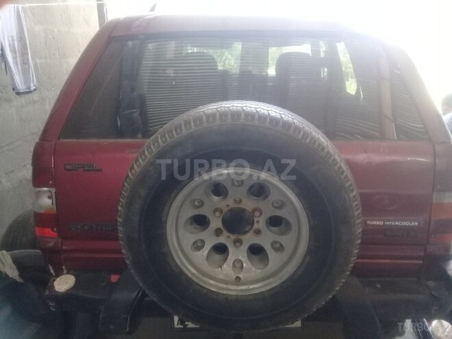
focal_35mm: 31
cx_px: 226
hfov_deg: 58.4
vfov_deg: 45.4
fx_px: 405
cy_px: 170
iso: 125
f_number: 2.2
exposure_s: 1/33
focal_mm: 3.3
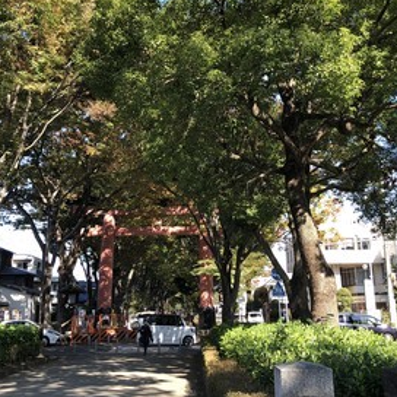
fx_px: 532
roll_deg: +0.9
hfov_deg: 40.9
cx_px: 203
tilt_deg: +16.0
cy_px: 156
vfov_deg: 40.7
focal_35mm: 41
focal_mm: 3.99
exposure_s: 1/259
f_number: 1.8
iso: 20
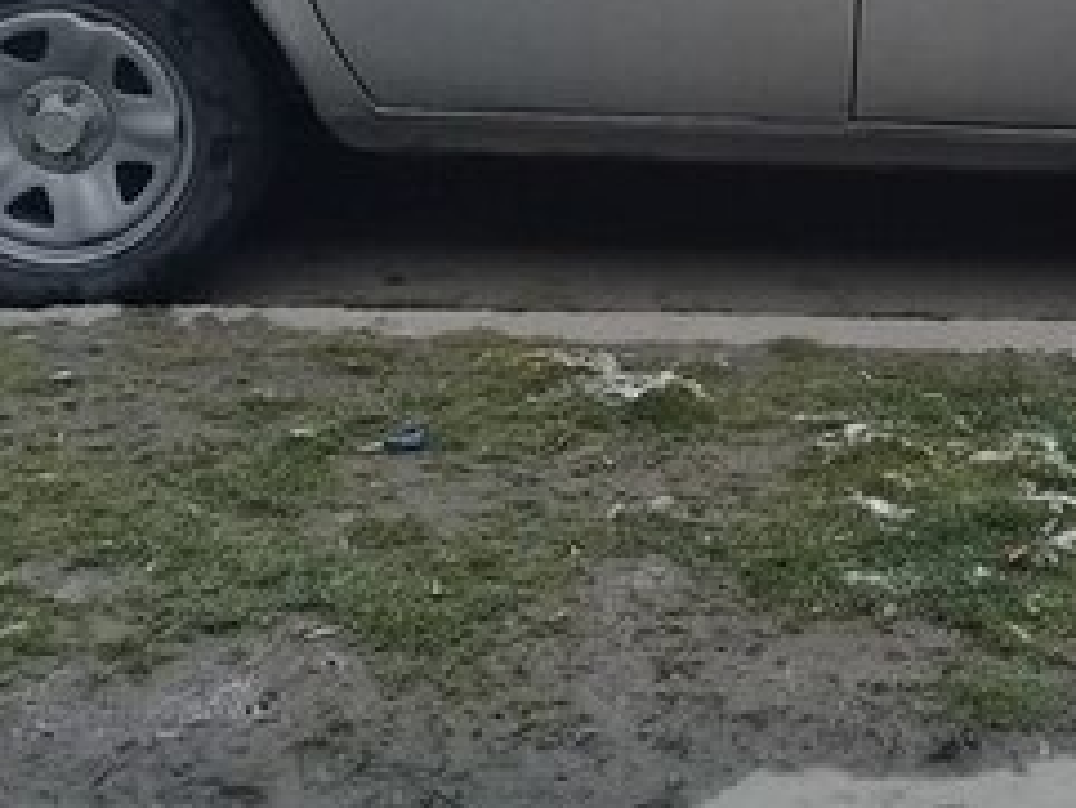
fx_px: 2643
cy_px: -283
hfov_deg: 22.6
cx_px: 920
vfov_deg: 16.3
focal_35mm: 85
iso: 50
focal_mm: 3.3
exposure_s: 1/176
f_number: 2.2
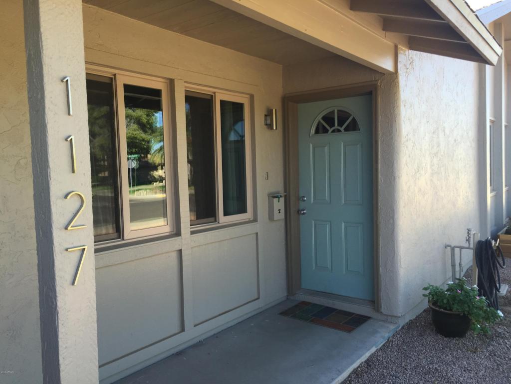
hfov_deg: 61.7
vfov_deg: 48.2
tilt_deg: -3.0
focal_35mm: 29
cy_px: 192
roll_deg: +1.0
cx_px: 256
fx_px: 428
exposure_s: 1/252
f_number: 2.2
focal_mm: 4.15
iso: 32
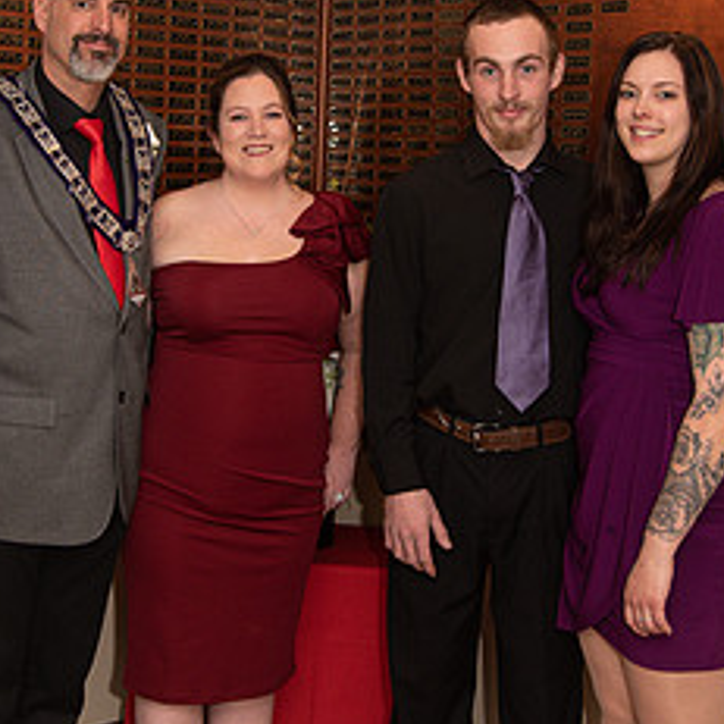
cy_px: 191
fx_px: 1491
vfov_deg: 27.0
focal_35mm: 63
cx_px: 357
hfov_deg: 27.3
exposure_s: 1/200
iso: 800
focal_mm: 38
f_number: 4
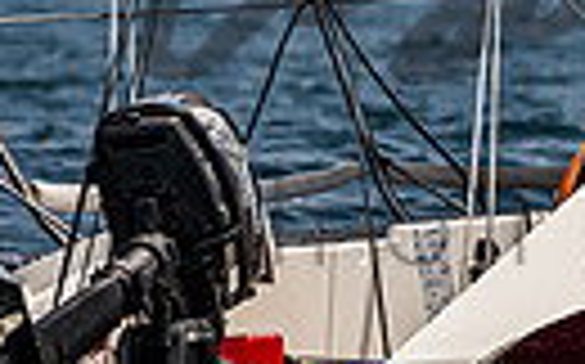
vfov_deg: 1.5
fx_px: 13954
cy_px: -98
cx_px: 1165
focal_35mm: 876
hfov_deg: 2.4
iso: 400
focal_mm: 185
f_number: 6.3
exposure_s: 1/5000
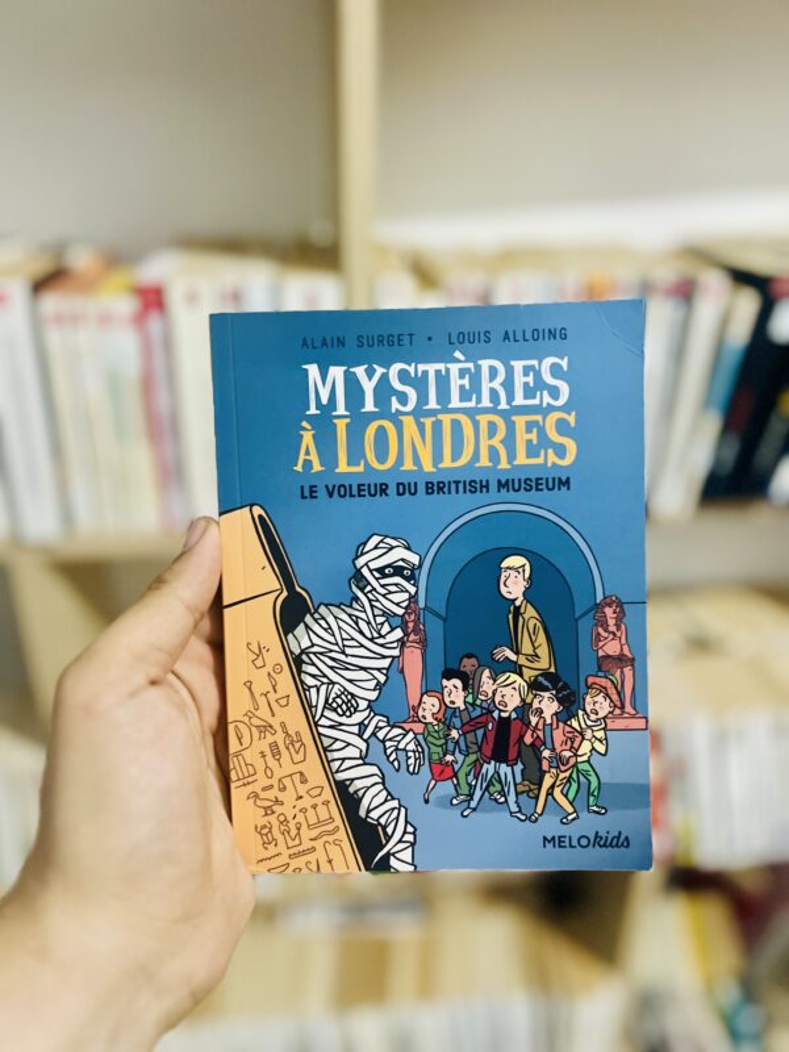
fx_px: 790
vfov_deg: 67.3
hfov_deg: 53.1
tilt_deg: -26.1
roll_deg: +0.4
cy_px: 526
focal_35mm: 26
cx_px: 394
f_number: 1.5
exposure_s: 1/33
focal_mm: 5.7
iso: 500
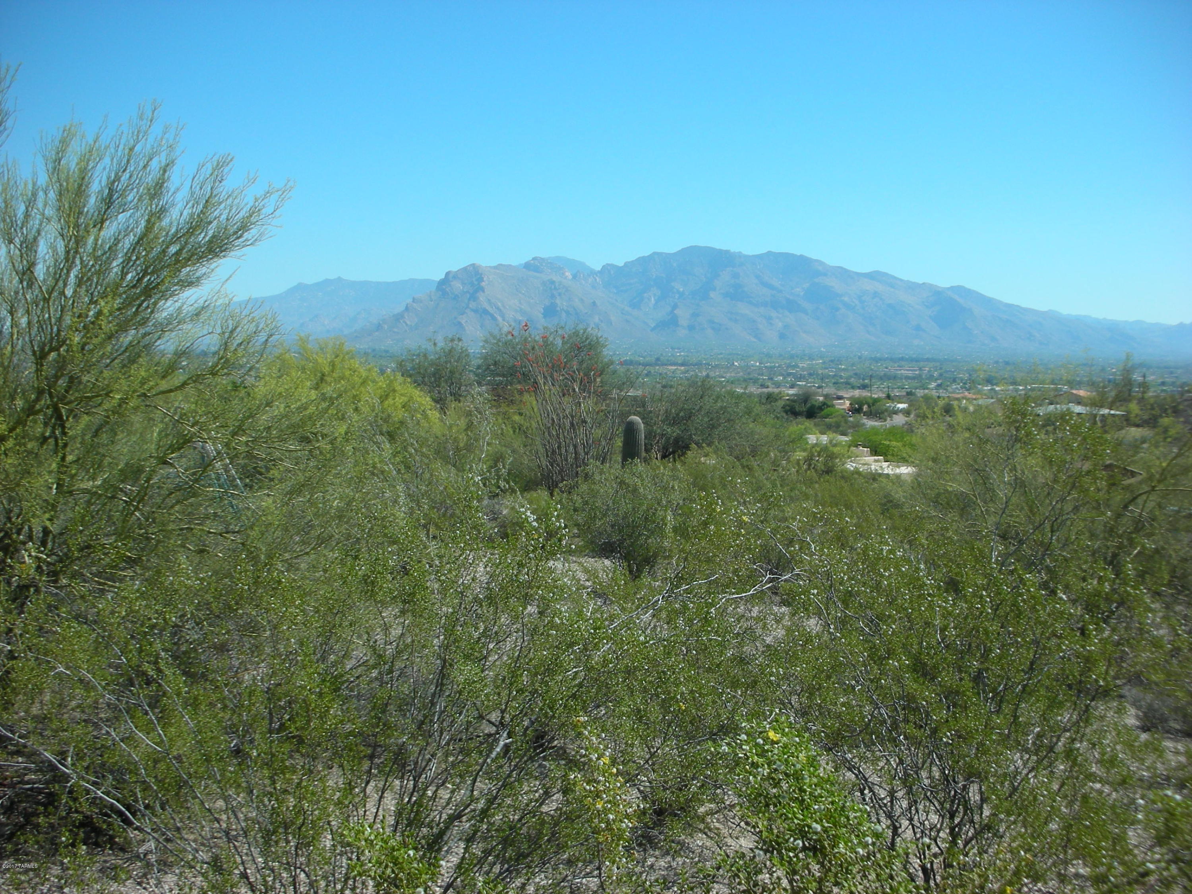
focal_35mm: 46
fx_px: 1584
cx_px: 596
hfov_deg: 41.2
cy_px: 447
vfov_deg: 31.5
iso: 50
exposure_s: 1/75.3
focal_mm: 7.7
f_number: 9.9
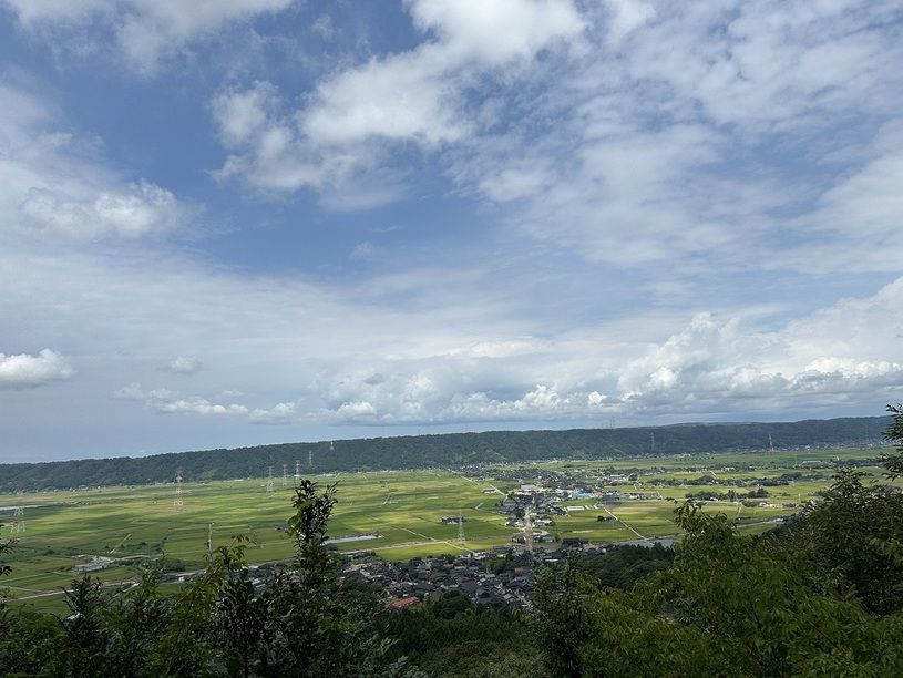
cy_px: 339
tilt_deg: +6.8
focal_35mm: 24
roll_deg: -0.6
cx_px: 452
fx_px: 626
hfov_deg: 71.6
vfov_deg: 56.9
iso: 80
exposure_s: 1/9709
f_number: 1.78
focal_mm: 6.86
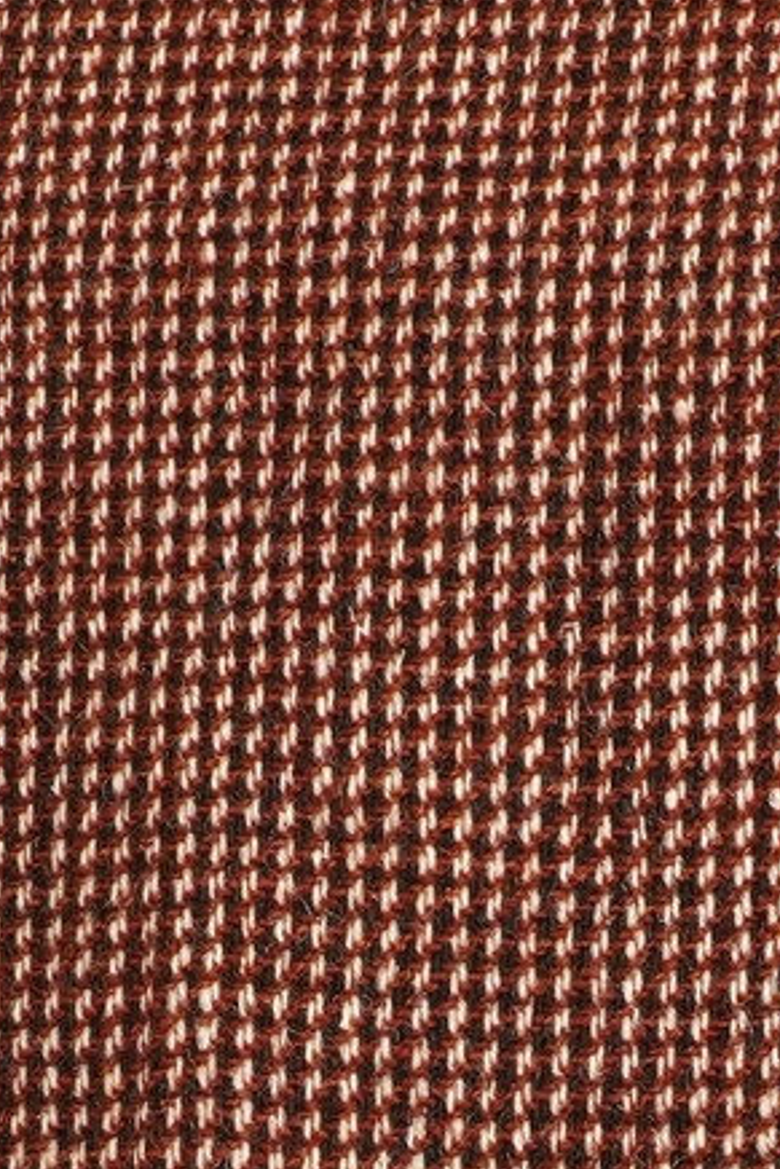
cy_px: 2394
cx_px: 649
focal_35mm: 317
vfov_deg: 6.3
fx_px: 10294
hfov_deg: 4.3
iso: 320
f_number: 5.6
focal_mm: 32
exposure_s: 1/15
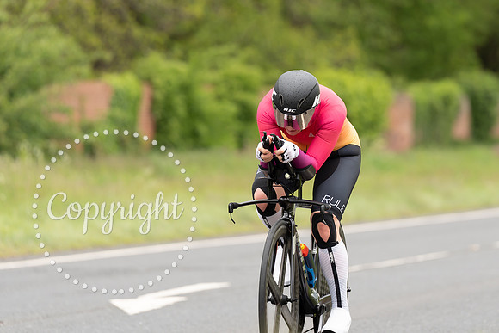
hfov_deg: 7.9
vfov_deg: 5.3
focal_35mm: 261
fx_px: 3615
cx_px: 325
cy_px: 116
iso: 400
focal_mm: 200
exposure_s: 1/1000
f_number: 3.5
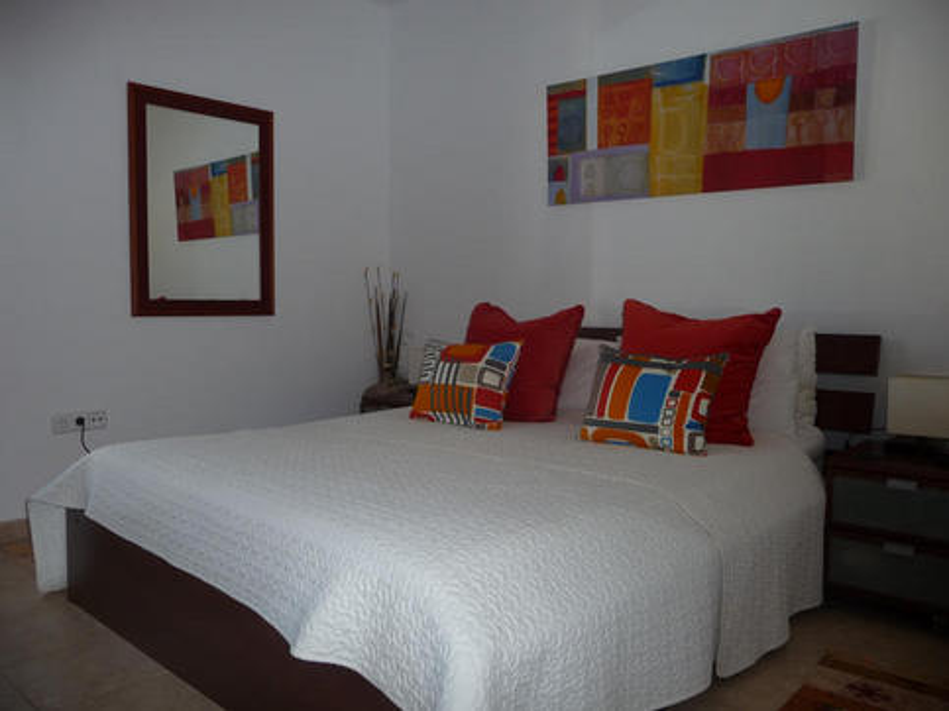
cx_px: 474
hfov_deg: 63.5
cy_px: 356
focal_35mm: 28
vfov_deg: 49.7
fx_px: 767
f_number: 3.3
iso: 100
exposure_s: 1/30
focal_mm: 4.7
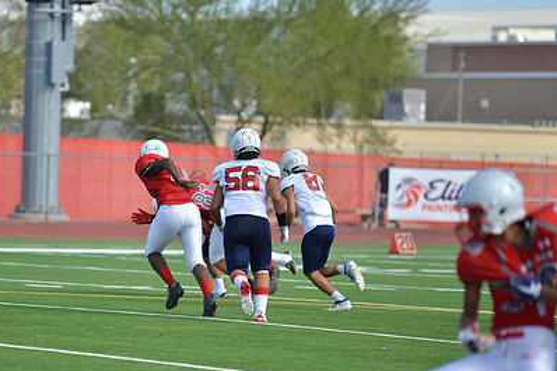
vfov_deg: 5.0
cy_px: 248
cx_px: 185
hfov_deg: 7.4
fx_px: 4284
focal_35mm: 277
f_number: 2.8
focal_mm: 190
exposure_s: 1/1600
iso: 125
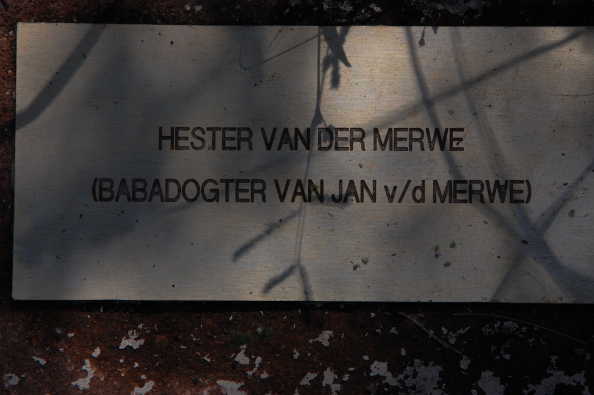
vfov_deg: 4.9
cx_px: 297
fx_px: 4575
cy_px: 198
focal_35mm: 278
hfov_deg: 7.4
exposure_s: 1/250
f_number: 18
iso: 400
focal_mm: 185
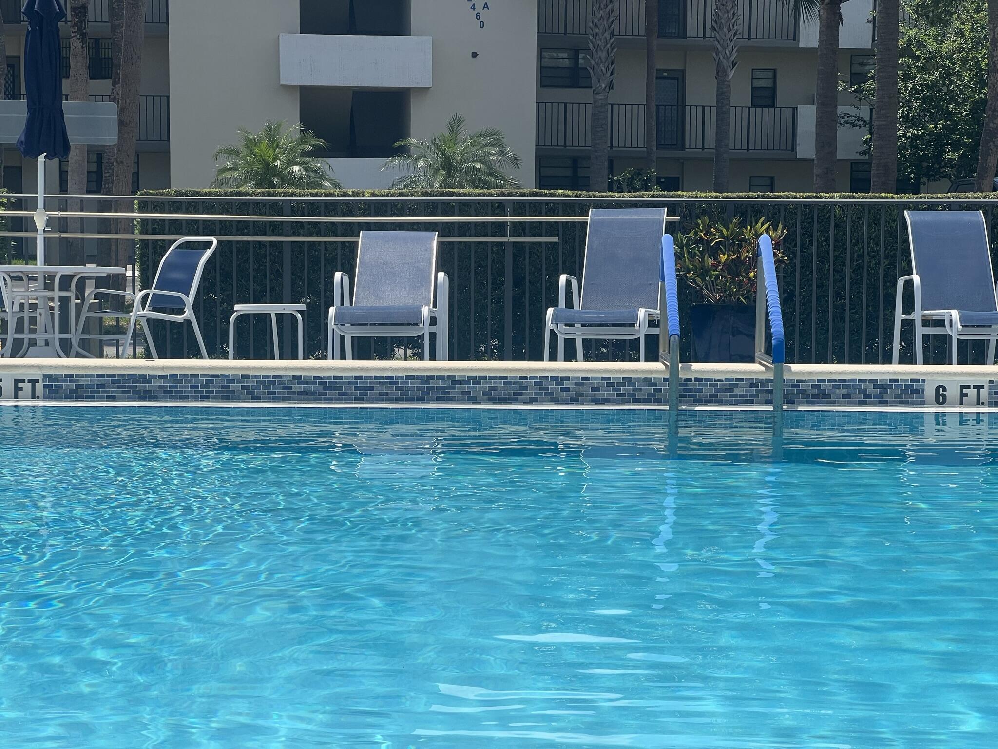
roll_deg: +0.1
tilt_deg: -4.3
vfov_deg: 19.1
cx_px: 499
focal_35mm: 77
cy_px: 374
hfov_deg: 25.3
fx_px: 2220
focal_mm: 9
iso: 32
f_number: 2.8
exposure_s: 1/769
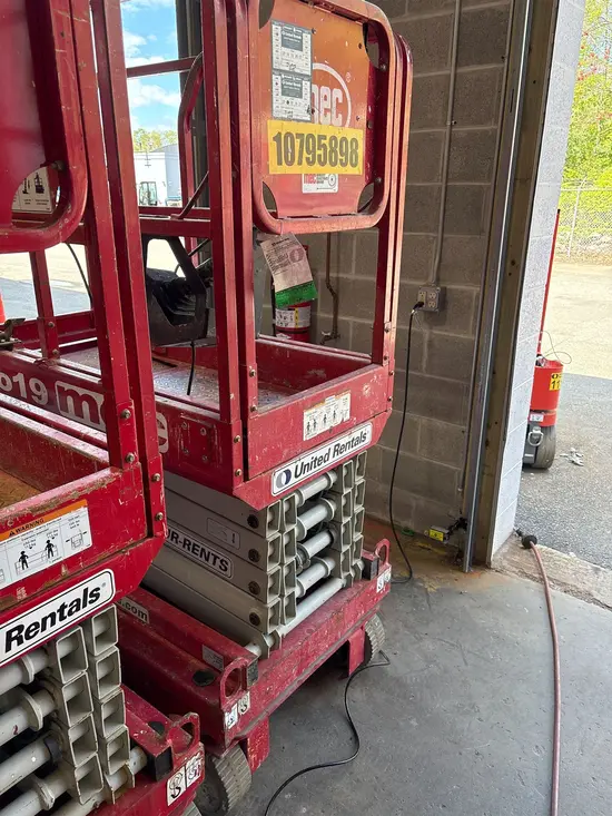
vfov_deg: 67.3
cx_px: 306
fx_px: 613
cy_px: 408
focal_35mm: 26
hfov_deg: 53.1
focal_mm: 5.96
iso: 100
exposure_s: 1/243
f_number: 1.6
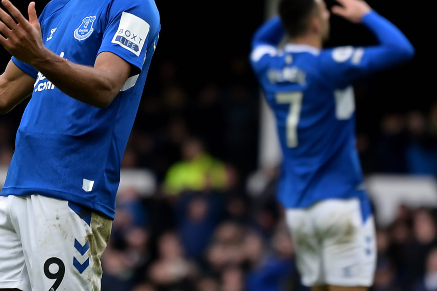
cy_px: 90
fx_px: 4430
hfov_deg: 5.6
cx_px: 149
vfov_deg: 3.8
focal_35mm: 365
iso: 1000
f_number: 2.8
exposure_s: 1/1250
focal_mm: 200
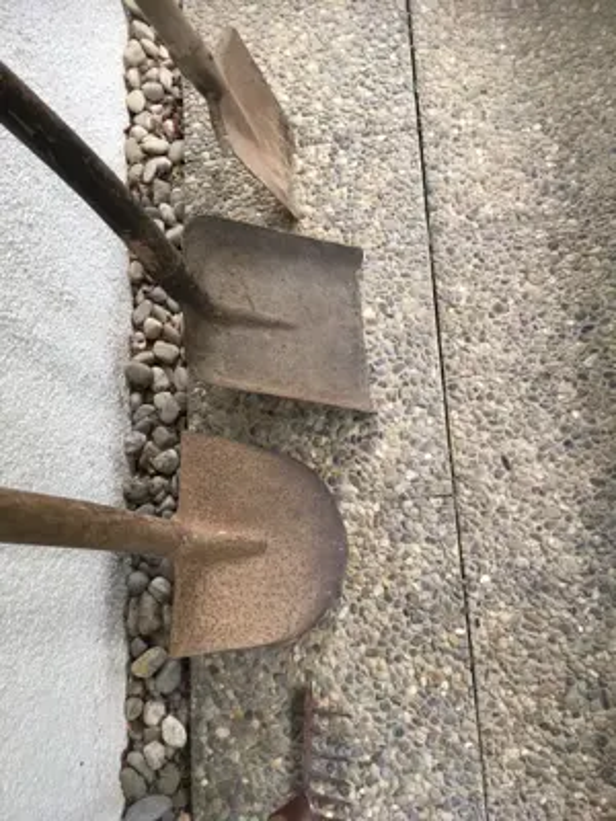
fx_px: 688
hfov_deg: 48.2
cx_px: 308
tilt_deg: -72.8
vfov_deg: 61.7
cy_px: 410
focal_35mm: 29
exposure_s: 1/33
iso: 100
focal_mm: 4.15
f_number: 2.2
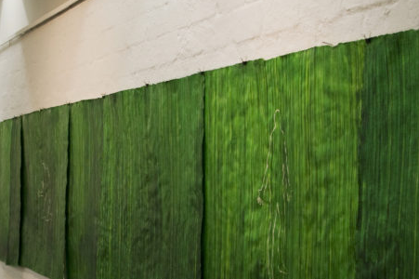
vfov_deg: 15.8
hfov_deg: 23.5
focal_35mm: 86
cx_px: 104
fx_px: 998
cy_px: 208
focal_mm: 35
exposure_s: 1/60
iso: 800
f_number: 4
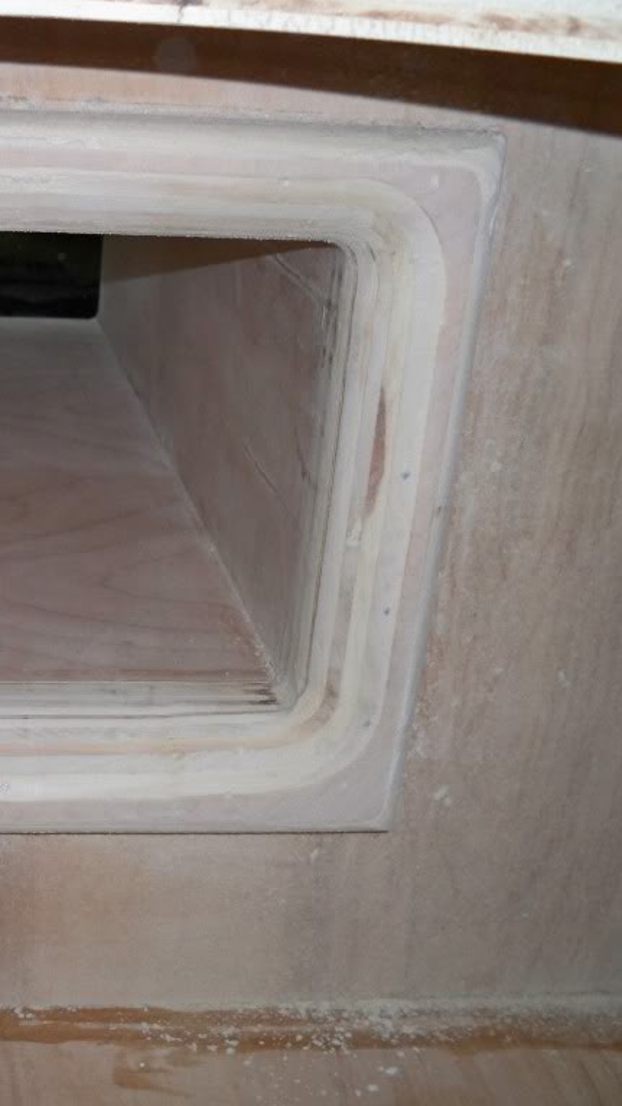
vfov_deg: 40.6
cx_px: -35
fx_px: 1495
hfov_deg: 22.4
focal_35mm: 51
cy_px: 553
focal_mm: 6.3
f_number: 3.1
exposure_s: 1/60
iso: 200
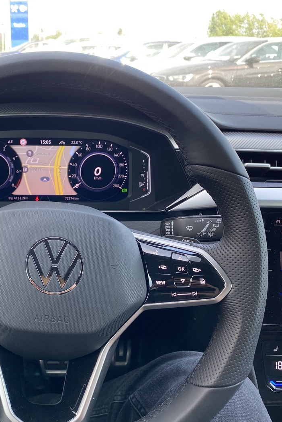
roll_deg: +2.0
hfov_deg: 34.4
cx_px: 42
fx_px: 434
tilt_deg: -20.5
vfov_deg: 51.9
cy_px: 216
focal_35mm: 37
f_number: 1.8
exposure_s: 1/122
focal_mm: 4.25
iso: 32
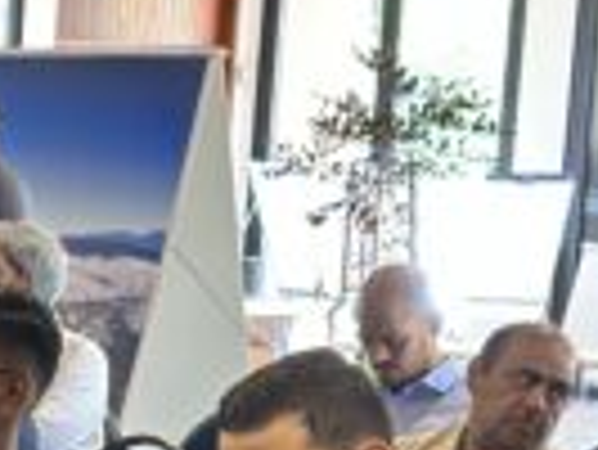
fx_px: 3320
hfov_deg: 9.6
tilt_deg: -7.8
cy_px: 612
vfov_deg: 7.6
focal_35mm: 192
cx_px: -582
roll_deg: -1.7
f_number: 1.78
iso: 250
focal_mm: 6.86
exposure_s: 1/33
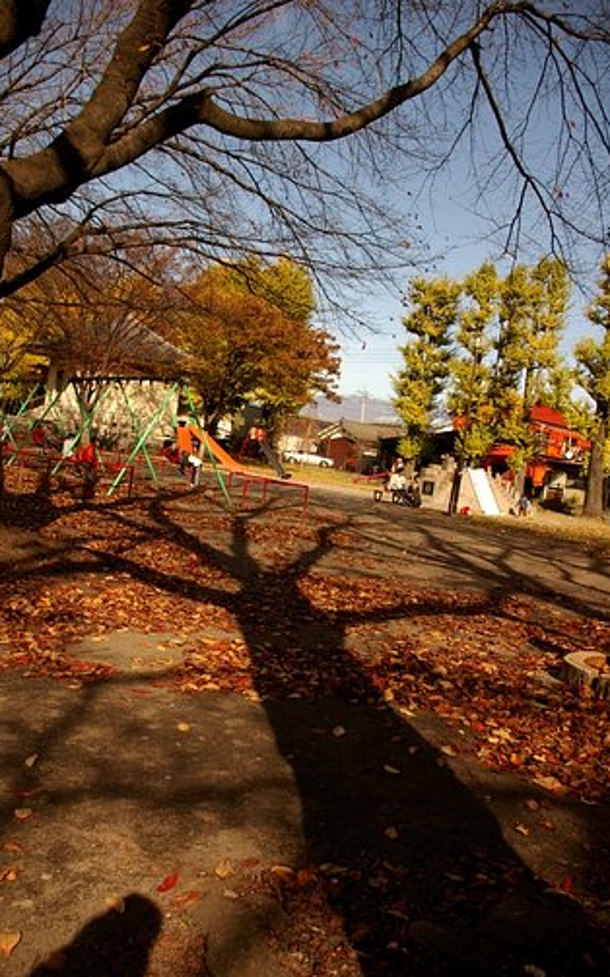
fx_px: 745
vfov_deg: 66.5
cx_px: 287
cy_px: 495
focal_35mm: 28
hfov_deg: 44.5
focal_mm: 18
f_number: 8
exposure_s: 1/400
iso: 200
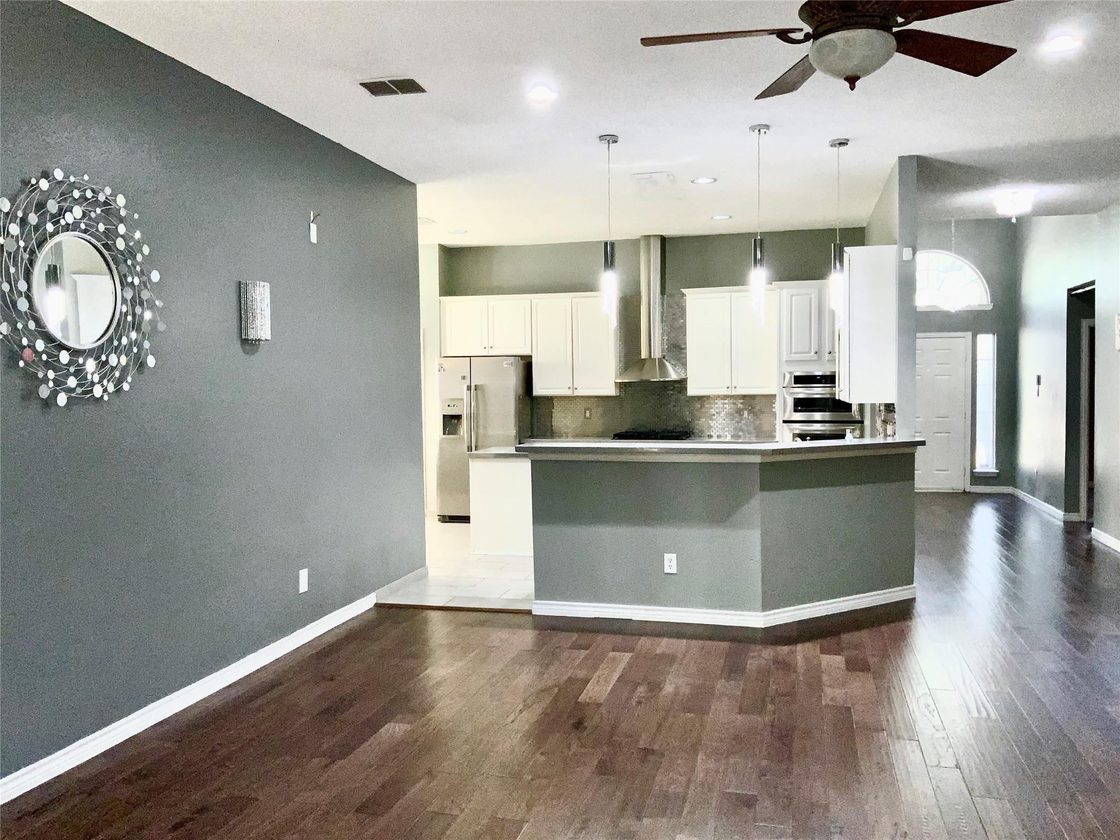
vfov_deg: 48.2
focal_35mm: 29
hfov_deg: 61.7
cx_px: 560
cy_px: 420
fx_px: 938
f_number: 1.8
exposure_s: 1/60
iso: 80
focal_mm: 3
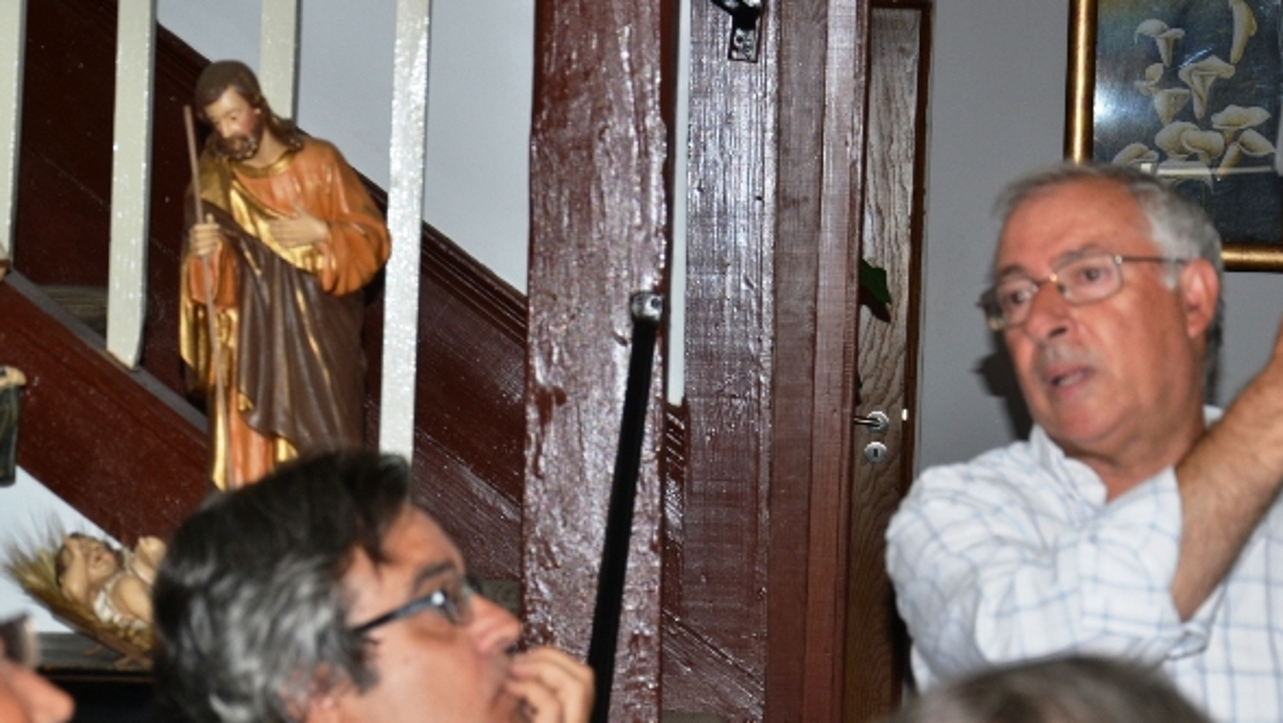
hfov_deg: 18.8
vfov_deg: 10.6
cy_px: 353
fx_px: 3880
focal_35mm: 114
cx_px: 746
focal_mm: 58
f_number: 6.3
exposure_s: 1/160
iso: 200
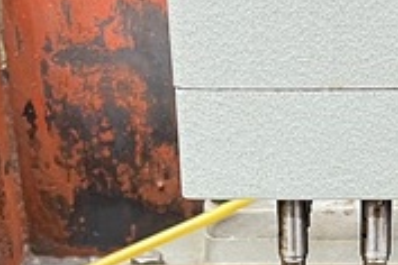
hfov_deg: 20.7
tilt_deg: -30.2
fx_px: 1083
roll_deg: +0.8
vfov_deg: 13.5
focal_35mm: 98
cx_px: 297
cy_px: 341
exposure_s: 1/40
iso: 640
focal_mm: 5.7
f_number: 1.5
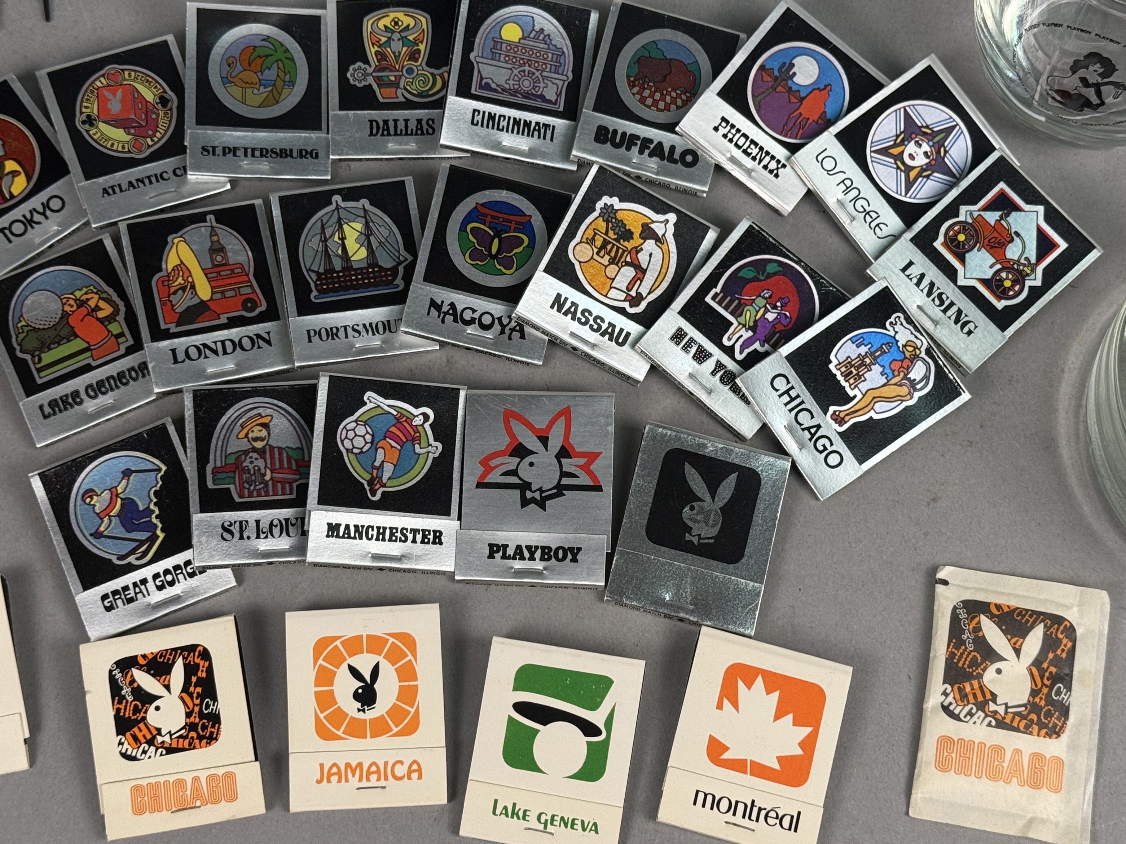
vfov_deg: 23.6
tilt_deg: -70.1
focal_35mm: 62
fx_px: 2017
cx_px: 532
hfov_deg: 31.2
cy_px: 384
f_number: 1.78
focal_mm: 6.76
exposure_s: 1/120
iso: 64
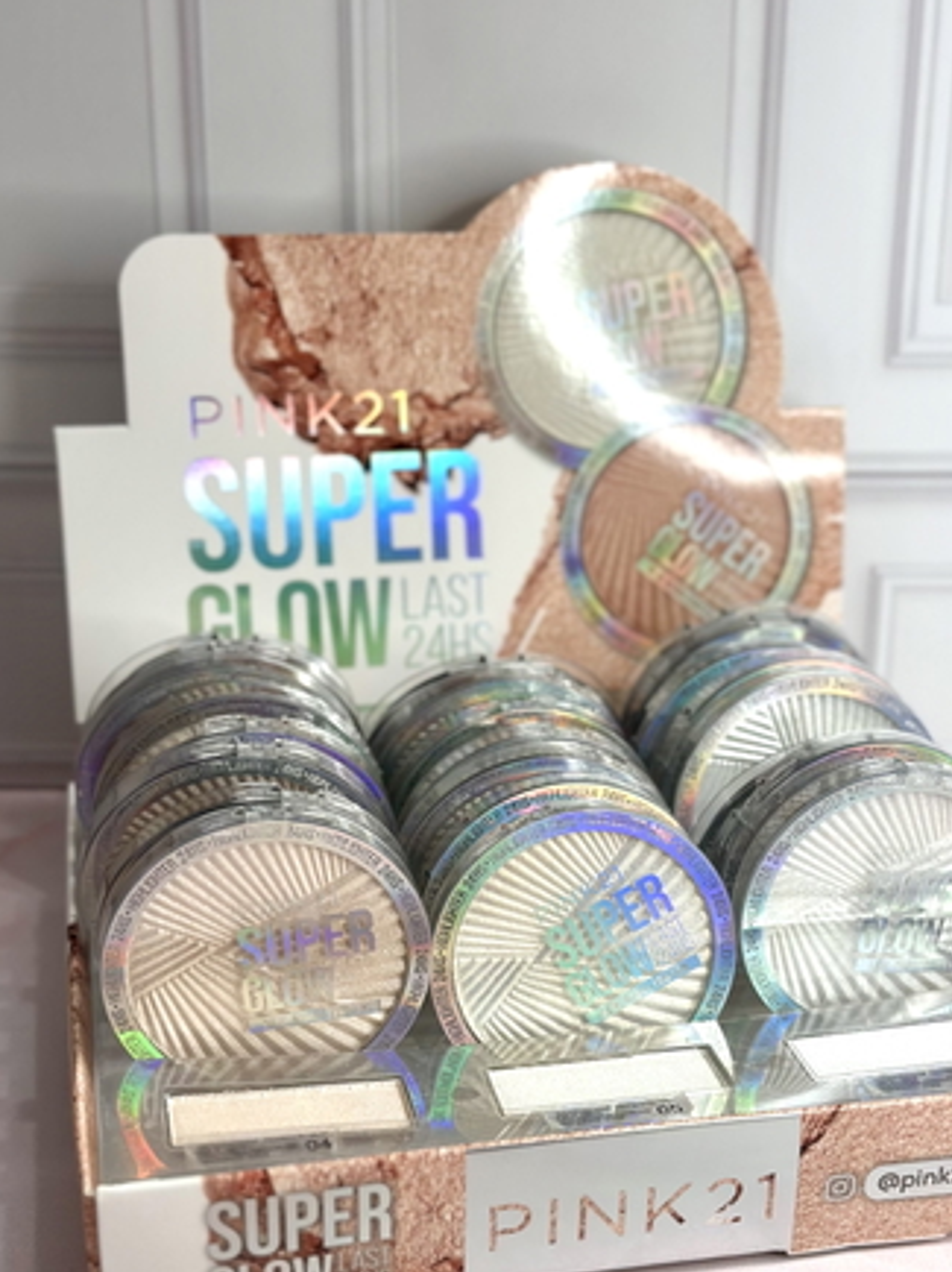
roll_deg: -1.5
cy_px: 763
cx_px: 559
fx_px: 2166
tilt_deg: -24.9
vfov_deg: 32.6
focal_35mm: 59
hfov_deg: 24.8
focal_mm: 6.86
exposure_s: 1/227
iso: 100
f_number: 1.78
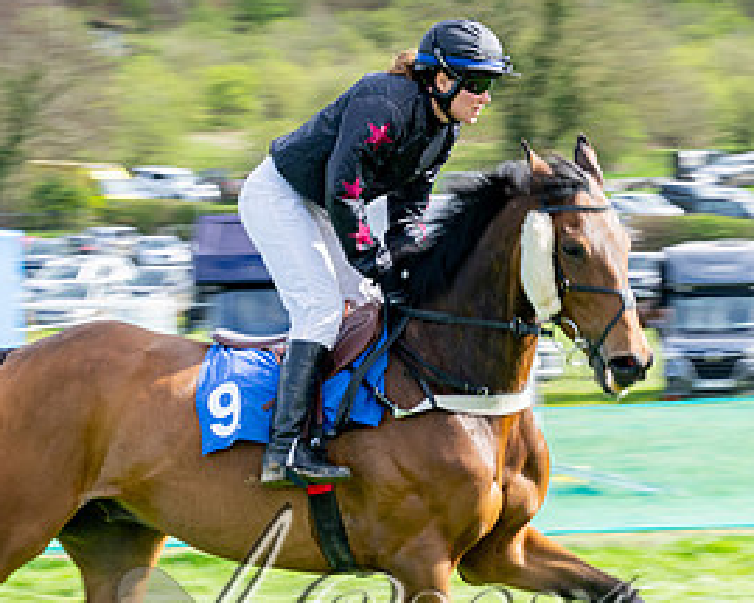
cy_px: 431
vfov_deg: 9.3
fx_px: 3681
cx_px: 224
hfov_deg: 11.7
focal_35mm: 165
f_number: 11
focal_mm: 70
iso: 200
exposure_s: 1/125
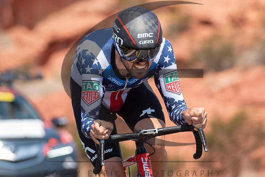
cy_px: 99
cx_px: 140
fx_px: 2611
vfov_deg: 3.9
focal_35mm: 355
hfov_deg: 5.8
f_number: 4
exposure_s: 1/800
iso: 100
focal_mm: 200
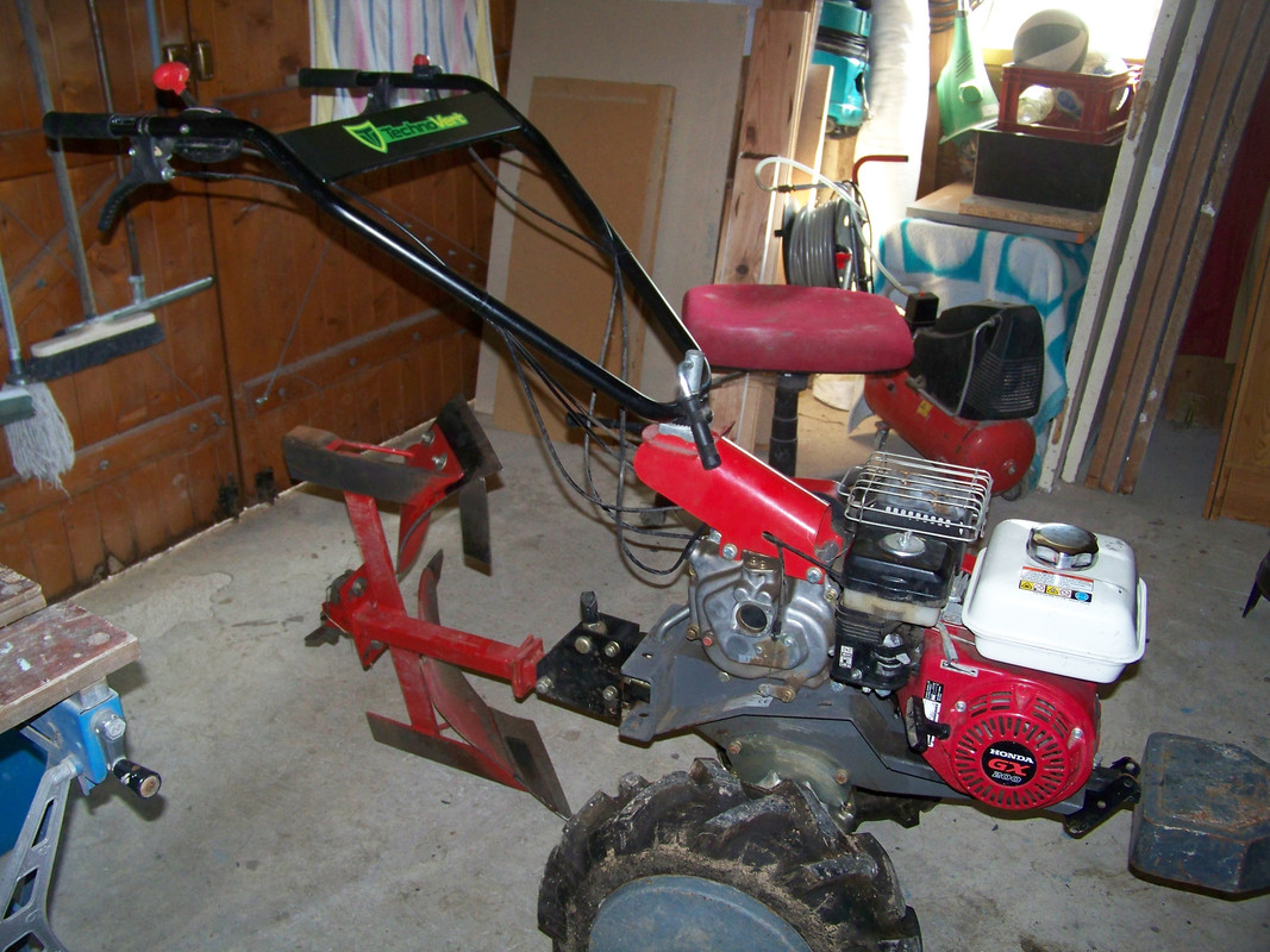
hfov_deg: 55.4
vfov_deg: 42.9
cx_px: 635
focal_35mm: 33
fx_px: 1211
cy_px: 476
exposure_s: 1/30
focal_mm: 5.85
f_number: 2.8
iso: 200
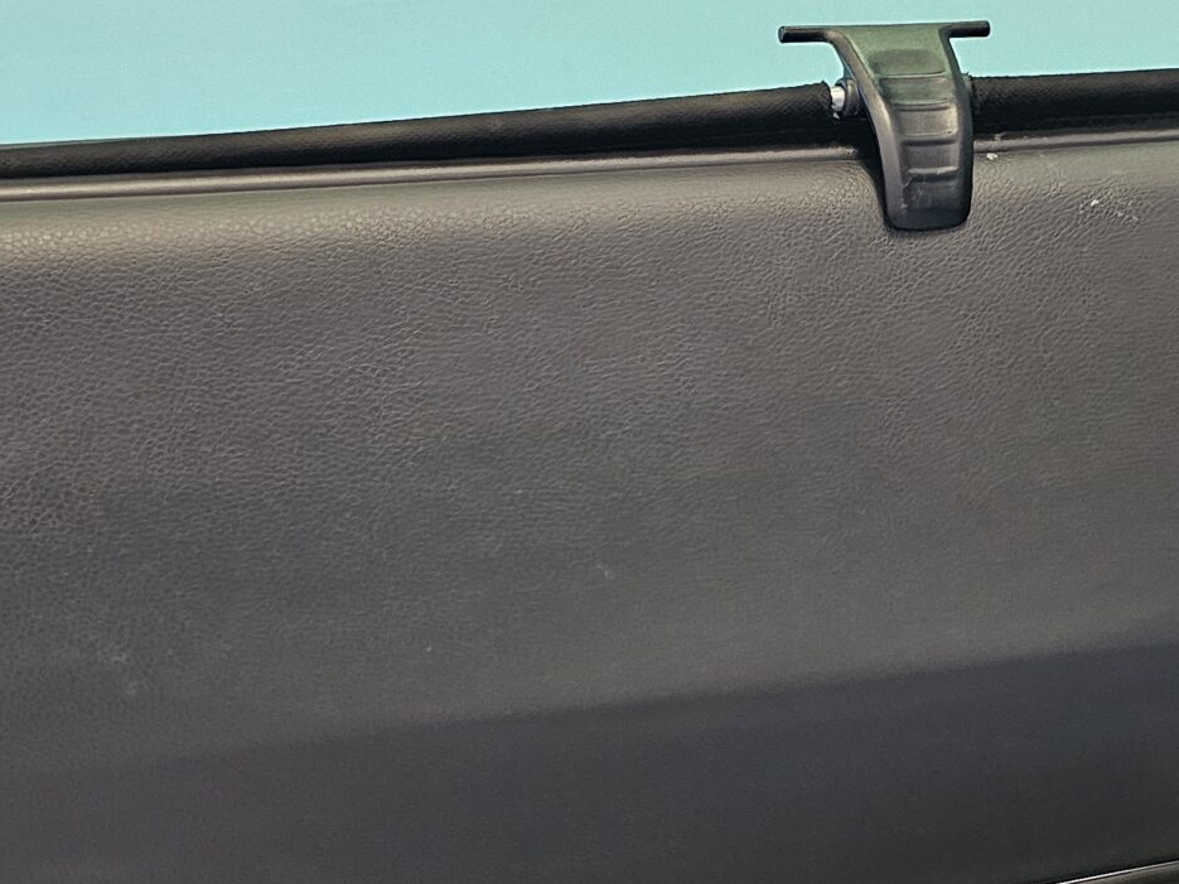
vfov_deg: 22.3
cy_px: 912
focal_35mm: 63
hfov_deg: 30.3
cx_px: 846
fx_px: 2145
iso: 1000
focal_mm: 6.3
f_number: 1.7
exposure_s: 1/24
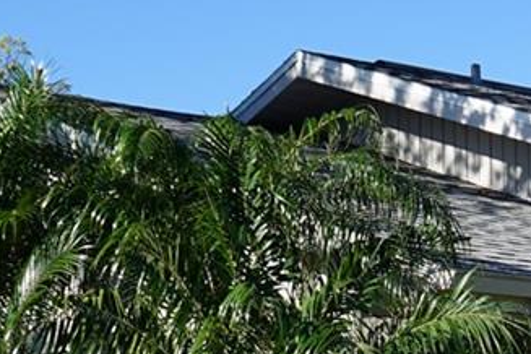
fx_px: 2021
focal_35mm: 137
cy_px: 362
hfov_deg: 14.7
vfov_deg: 9.9
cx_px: 541
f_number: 13
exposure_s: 1/80
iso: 100
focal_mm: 28
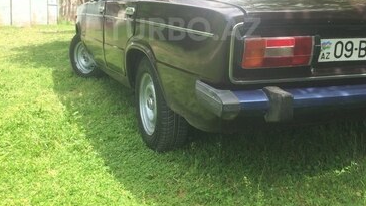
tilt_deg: -4.6
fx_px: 417
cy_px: 29
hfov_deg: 47.3
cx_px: 184
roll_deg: +1.8
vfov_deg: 27.0
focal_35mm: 43
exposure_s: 1/466
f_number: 2.2
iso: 32
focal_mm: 4.15
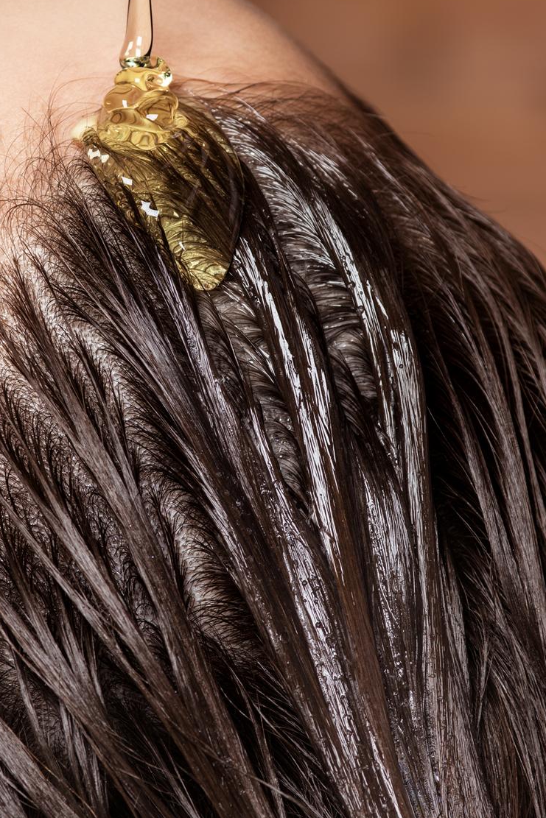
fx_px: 10006
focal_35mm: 440
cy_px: 333
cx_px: 153
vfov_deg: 4.7
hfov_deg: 3.1
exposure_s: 1/100
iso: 100
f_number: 10
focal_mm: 240
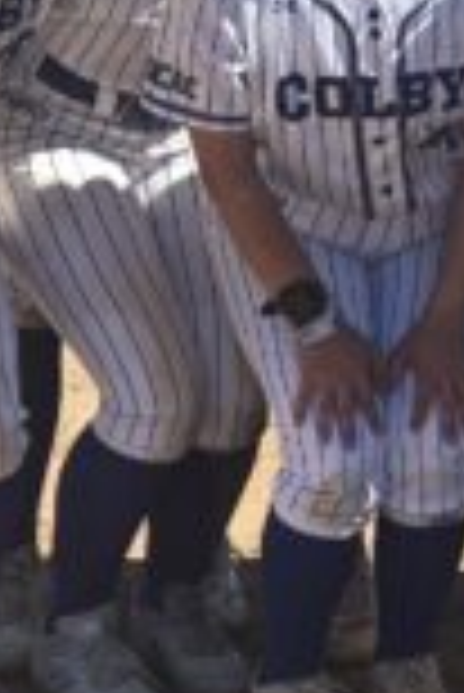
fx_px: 3067
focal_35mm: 159
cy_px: 184
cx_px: 1023
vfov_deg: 12.9
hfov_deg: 8.1
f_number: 1.8
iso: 25
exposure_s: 1/1623
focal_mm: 5.4
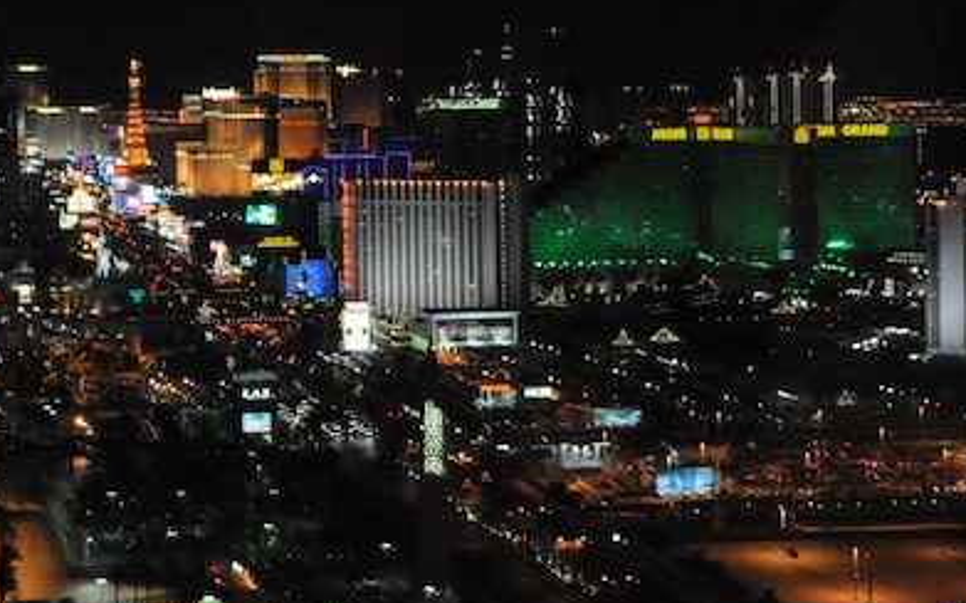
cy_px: 137
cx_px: 205
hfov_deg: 25.4
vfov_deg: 16.2
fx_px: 2105
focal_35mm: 80
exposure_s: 1/15
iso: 3200
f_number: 2.8
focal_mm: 32
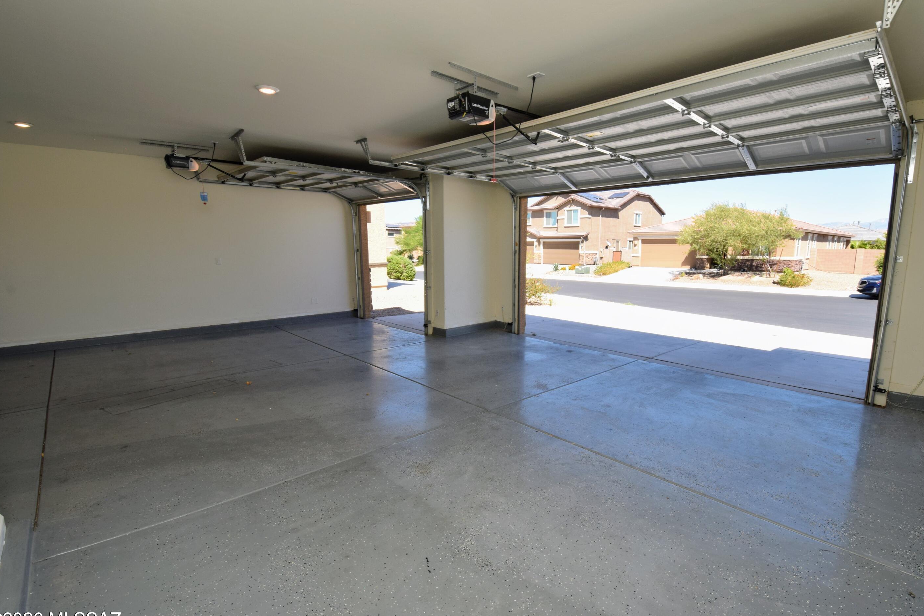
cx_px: 480
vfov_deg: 73.7
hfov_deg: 96.7
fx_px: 411
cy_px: 321
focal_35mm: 16
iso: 400
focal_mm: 10
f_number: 13
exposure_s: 1/200
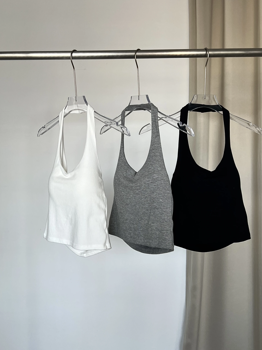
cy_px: 175
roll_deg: -0.6
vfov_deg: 67.3
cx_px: 131
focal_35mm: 26
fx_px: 262
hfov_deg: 53.1
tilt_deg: -1.8
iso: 100
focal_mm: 5.7
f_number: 1.5
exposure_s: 1/121
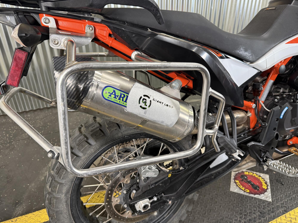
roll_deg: +1.6
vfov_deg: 56.8
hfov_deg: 71.6
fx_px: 207
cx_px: 149
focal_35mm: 24
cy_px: 112
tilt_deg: -27.7
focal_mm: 6.76
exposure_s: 1/60
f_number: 1.78
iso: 250
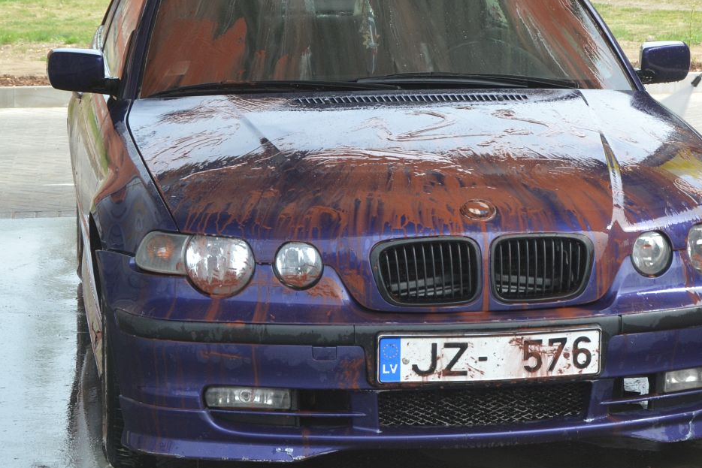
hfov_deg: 19.1
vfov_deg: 12.9
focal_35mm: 106
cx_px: 527
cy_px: 158
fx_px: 2067
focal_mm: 44
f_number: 10
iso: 400
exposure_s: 1/160
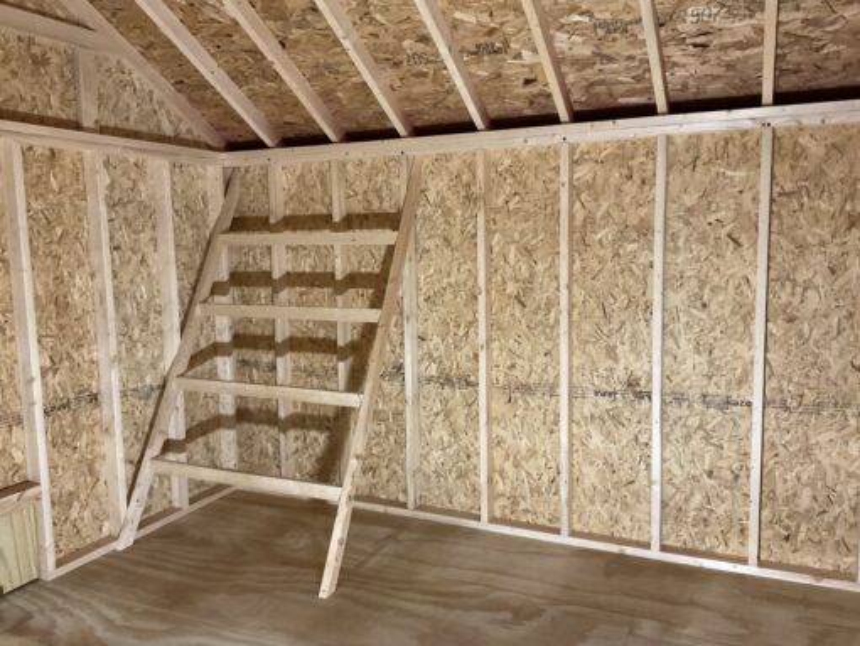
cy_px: 323
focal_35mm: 29
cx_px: 430
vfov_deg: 48.3
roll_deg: +0.7
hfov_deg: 61.6
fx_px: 721
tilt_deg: -8.1
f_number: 1.8
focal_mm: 3
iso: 160
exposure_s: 1/60
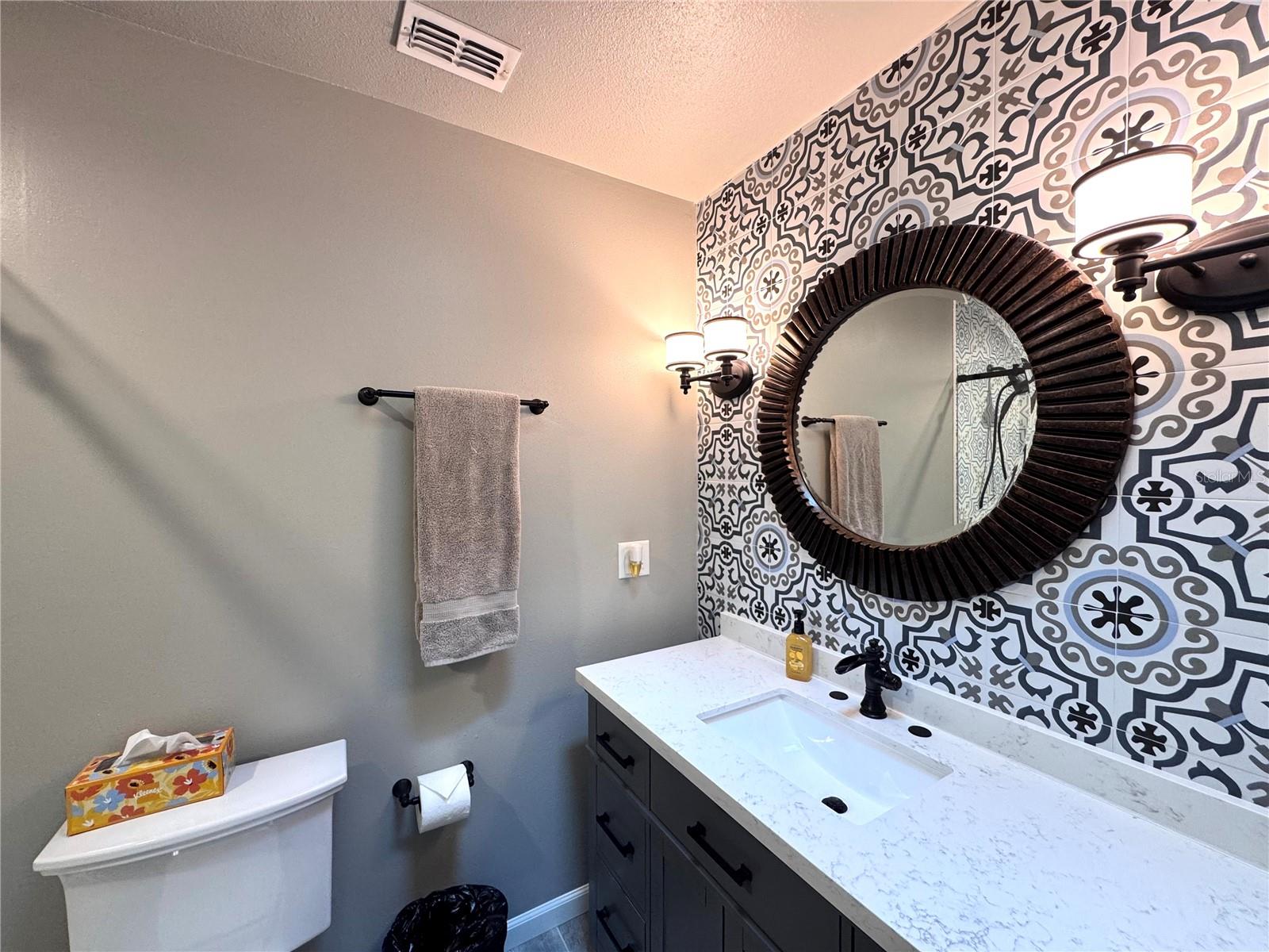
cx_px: 634
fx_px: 513
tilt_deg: -1.1
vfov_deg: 85.7
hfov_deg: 102.1
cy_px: 476
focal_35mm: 14
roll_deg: +0.2
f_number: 2.2
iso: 160
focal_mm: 2.22
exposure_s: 1/60
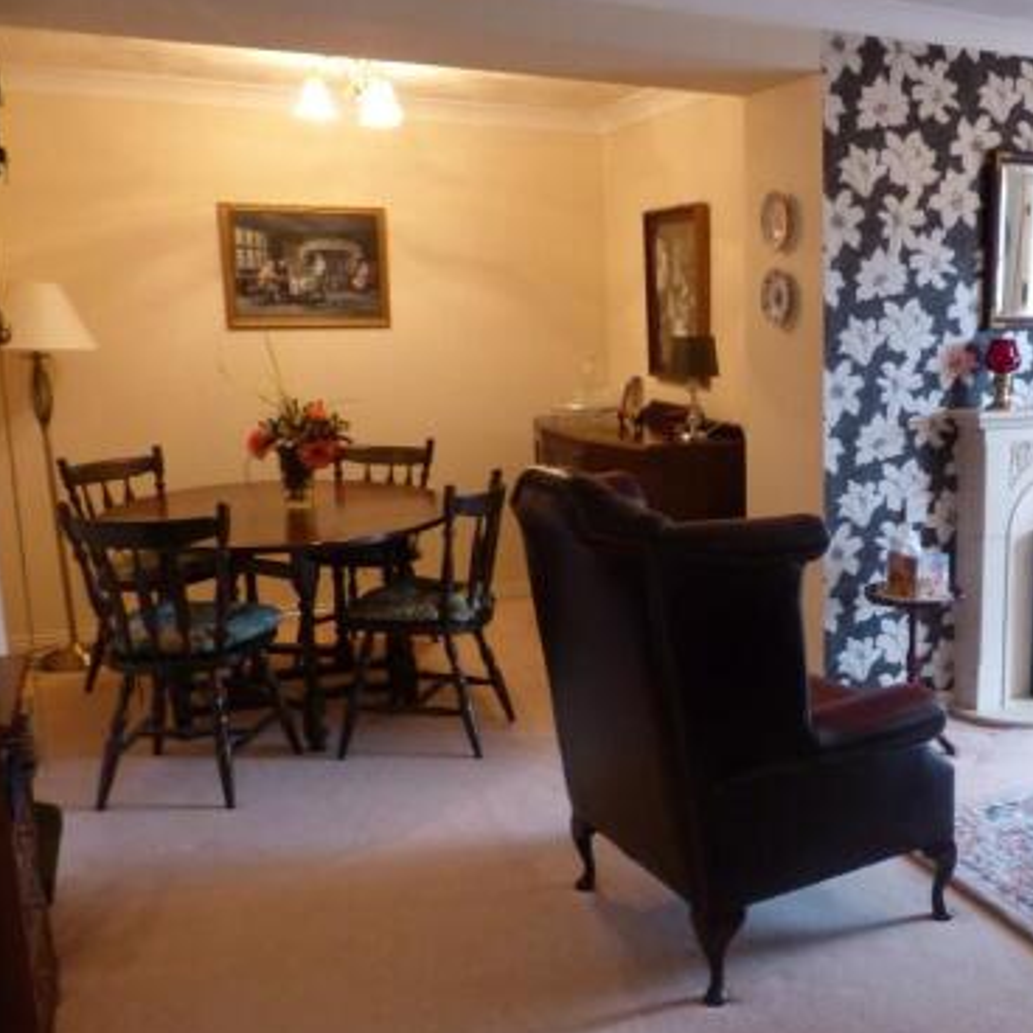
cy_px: 538
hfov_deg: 45.2
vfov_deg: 47.2
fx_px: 1182
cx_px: 807
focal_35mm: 35
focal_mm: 4.5
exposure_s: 1/40
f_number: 2.8
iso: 400
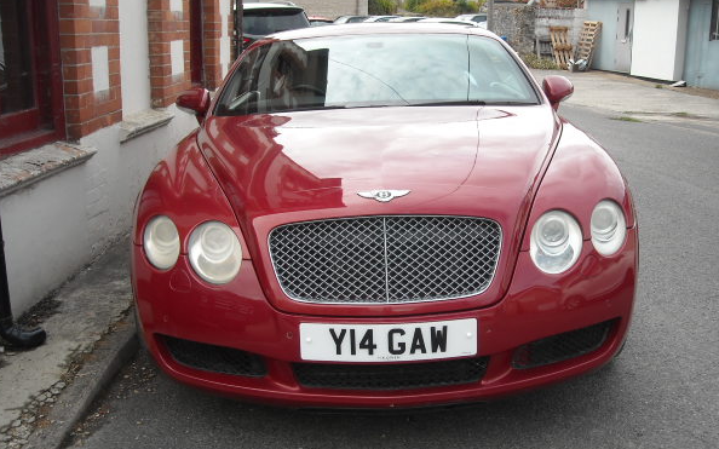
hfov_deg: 49.3
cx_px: 370
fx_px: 784
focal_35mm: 40
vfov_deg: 32.0
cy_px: 235
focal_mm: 5.7
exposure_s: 1/323
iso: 64
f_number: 2.8
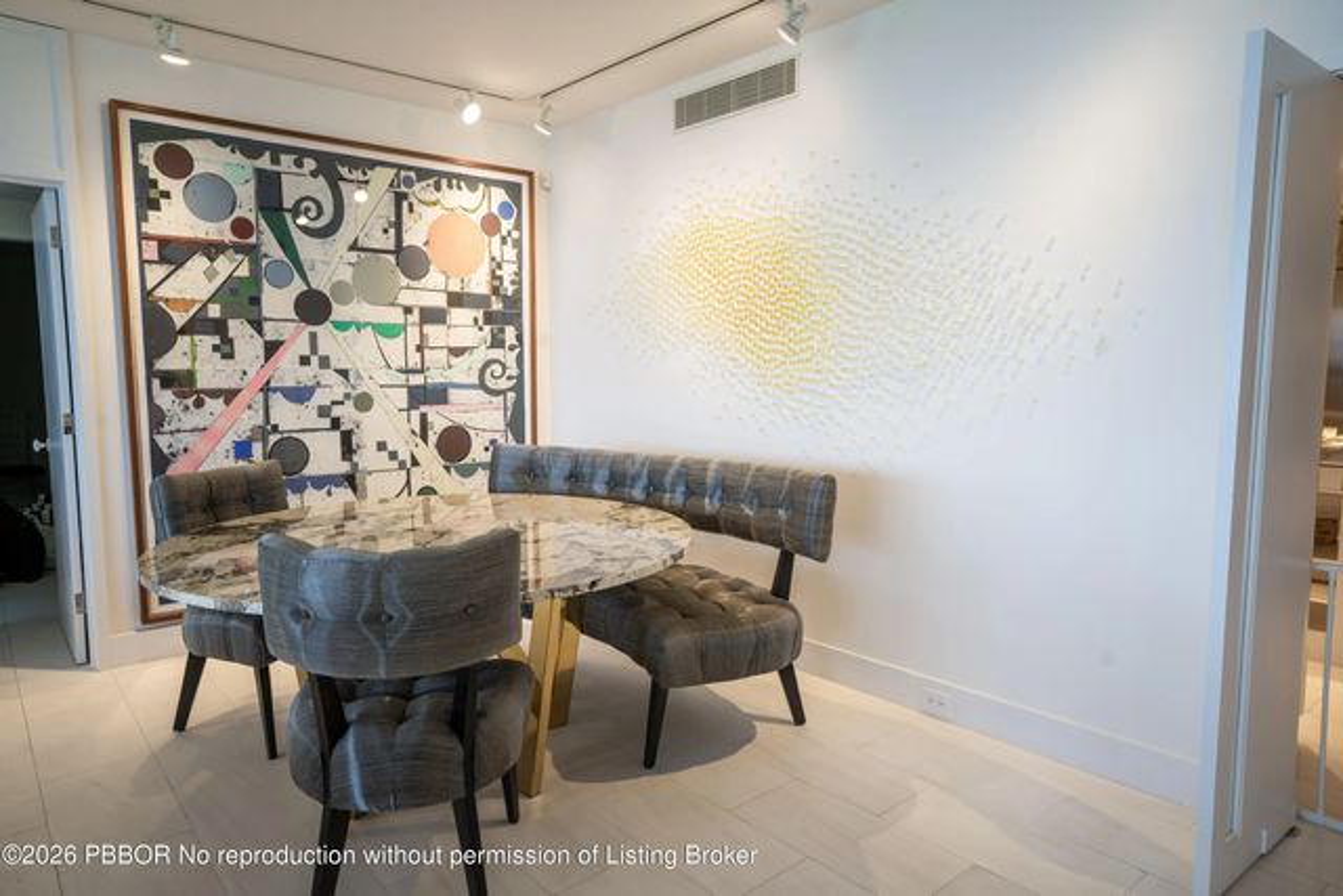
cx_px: 672
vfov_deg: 57.3
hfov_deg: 78.6
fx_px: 821
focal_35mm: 22
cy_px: 448
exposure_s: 1/13
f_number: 8
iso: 100
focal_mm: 22
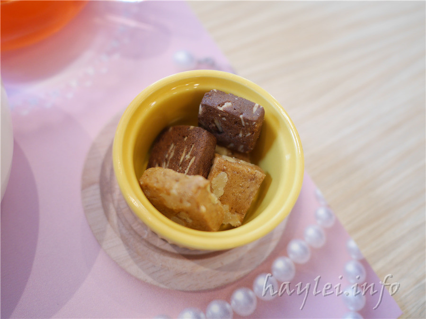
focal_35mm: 30
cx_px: 213
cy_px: 160
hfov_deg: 60.0
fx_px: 369
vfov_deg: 46.8
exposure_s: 1/60
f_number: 1.7
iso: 320
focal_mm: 15
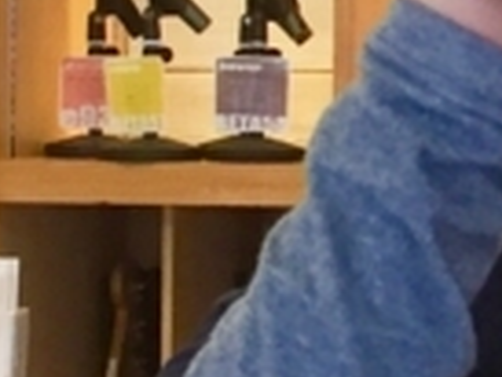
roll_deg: -1.3
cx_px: 828
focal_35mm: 216
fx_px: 3135
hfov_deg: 8.9
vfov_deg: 6.9
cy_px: 70
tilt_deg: -2.0
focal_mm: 4.15
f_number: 2.2
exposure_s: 1/33
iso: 50
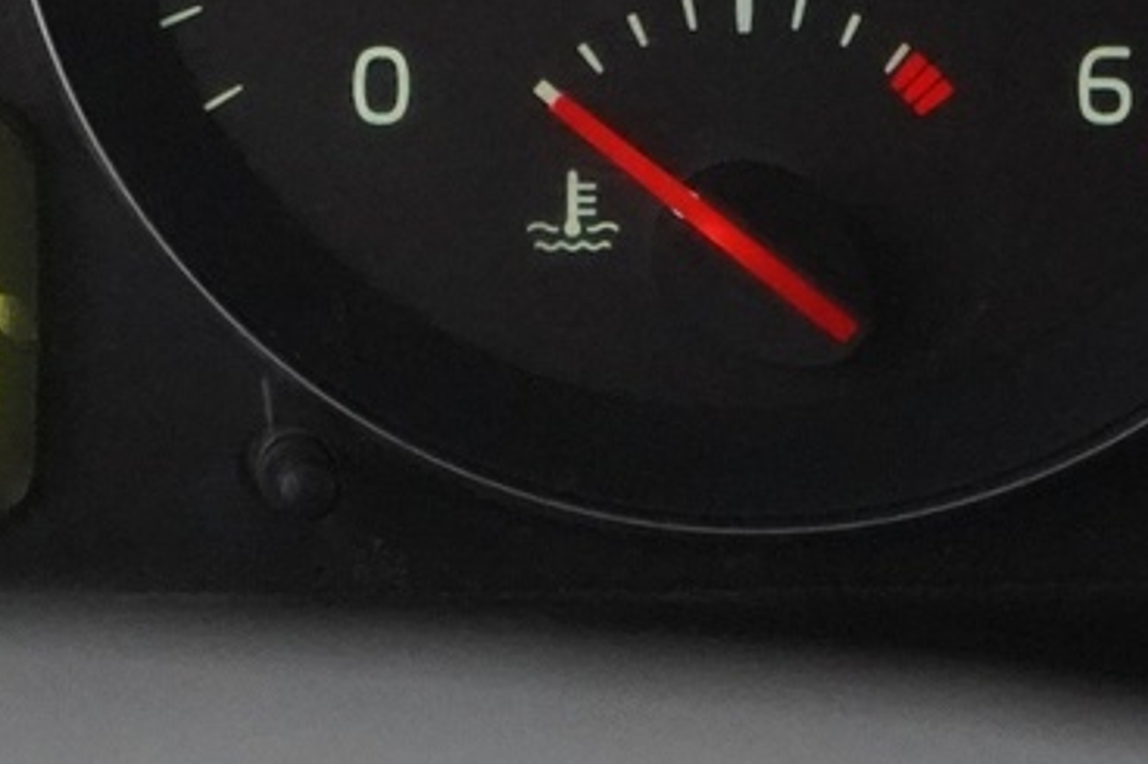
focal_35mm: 308
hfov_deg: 6.6
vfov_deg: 4.4
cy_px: -390
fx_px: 9817
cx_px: -240
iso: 12800
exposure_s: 1/60
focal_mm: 70
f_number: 5.6
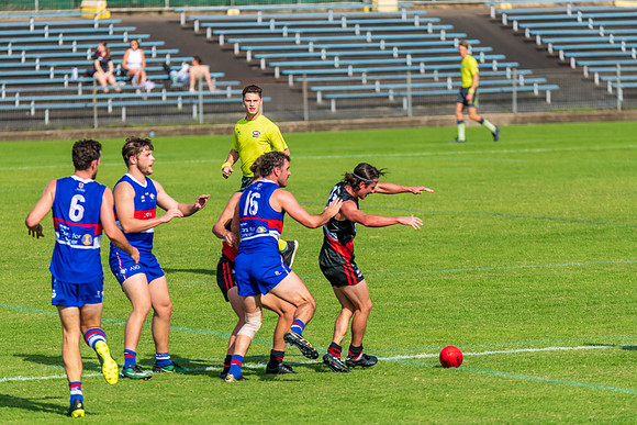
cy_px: 212
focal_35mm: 380
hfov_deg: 5.4
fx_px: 6725
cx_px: 318
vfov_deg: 3.6
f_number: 6.3
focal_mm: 380
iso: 800
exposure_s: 1/2500
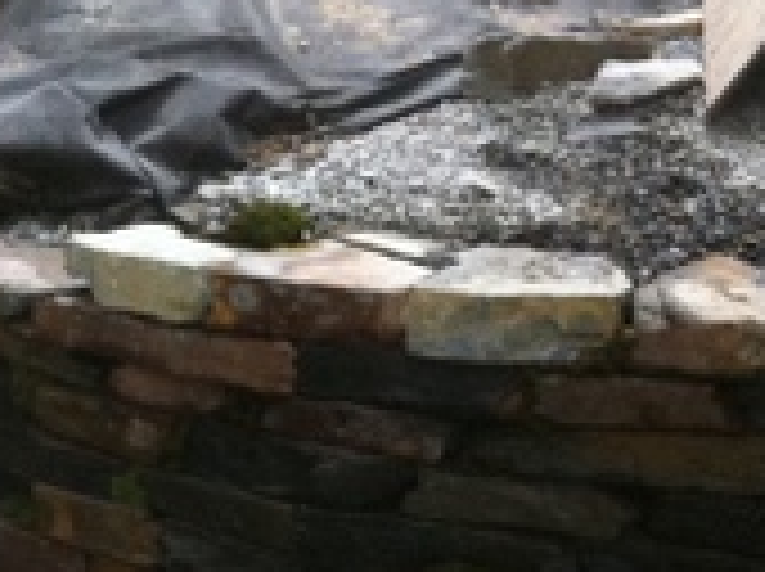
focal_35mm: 132
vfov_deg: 11.1
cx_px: -302
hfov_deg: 14.2
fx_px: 2913
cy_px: 500
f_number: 2.8
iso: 125
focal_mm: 3.85
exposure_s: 1/120
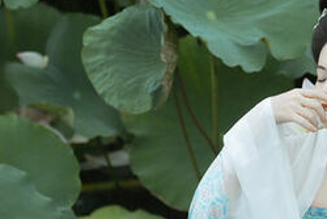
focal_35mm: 357
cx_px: 330
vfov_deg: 3.8
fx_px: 3244
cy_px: 271
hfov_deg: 5.8
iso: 100
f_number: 2
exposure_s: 1/1600
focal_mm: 85
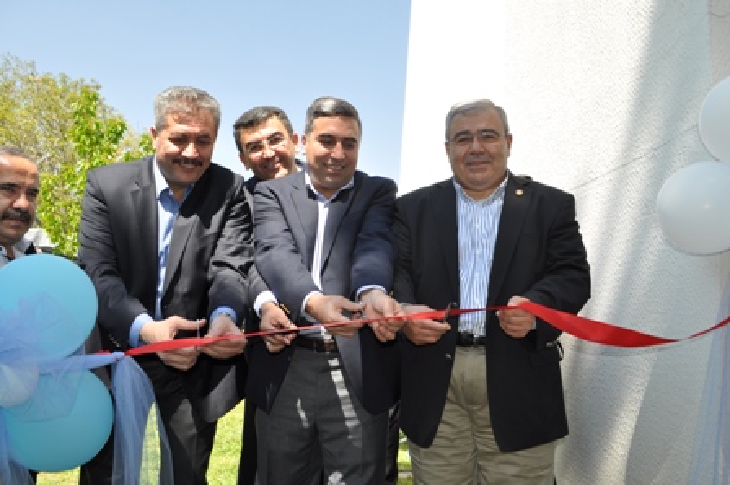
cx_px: 365
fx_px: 608
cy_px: 242
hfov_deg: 62.0
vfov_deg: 43.5
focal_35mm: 30
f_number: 8
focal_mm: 20
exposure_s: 1/200
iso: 200
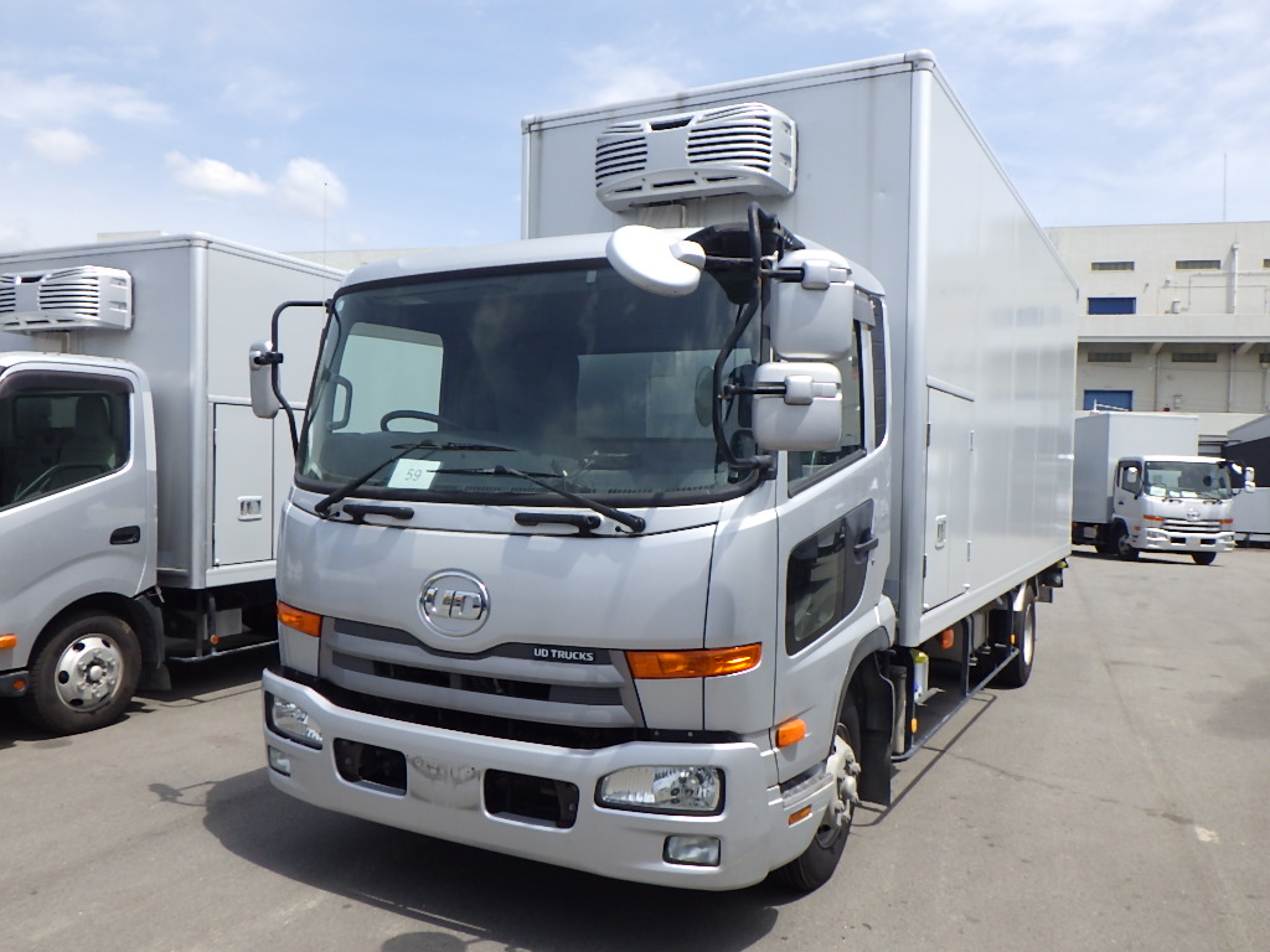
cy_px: 476
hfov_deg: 63.4
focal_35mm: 28
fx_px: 1027
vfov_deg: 49.7
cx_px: 635
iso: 125
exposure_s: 1/800
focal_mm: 5
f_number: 4.2
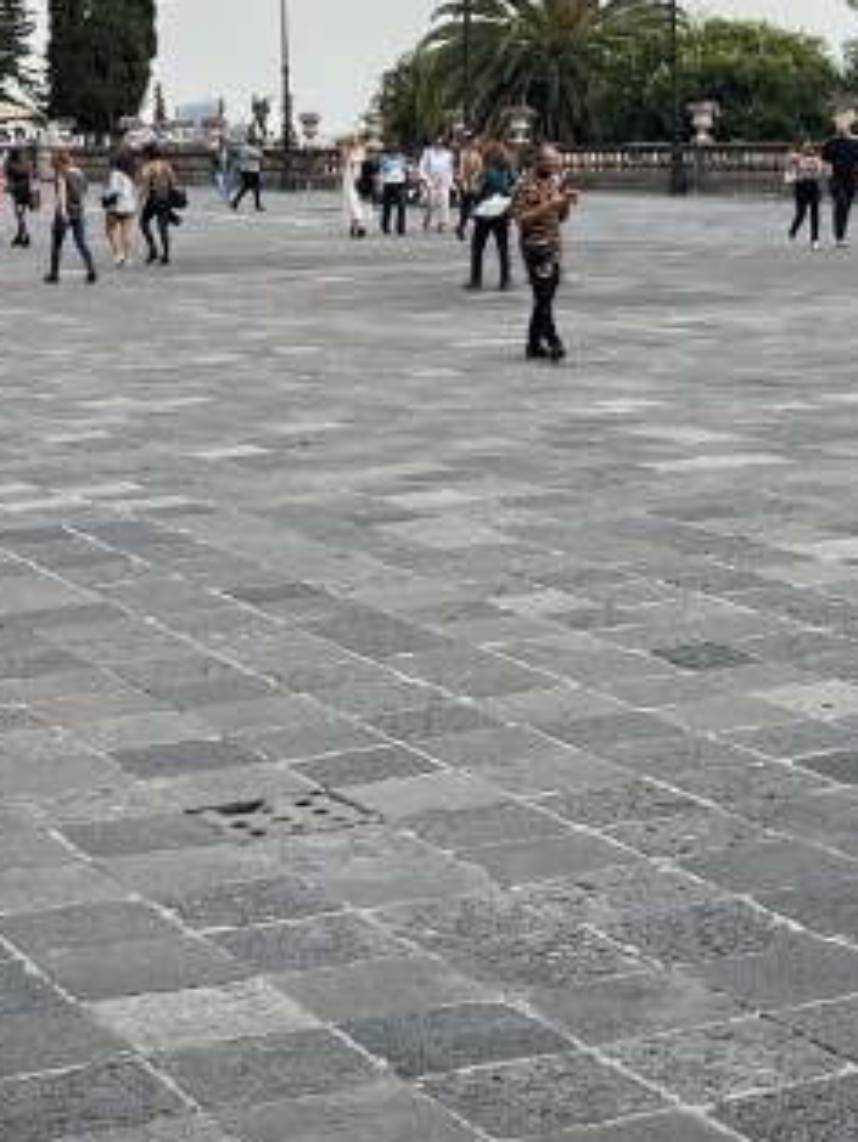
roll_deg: +1.0
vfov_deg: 22.6
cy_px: 171
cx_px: 559
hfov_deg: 17.3
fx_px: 2807
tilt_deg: +0.4
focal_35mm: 85
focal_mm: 5.1
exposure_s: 1/3311
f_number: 1.6
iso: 50
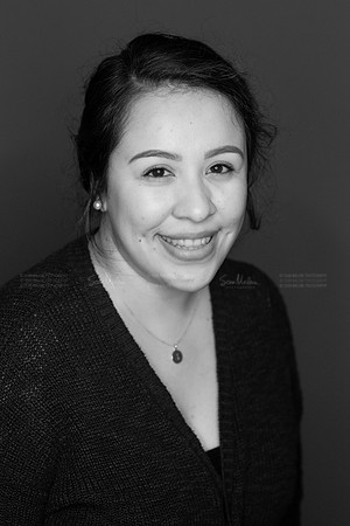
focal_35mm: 85
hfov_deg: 16.1
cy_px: 263
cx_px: 175
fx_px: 1239
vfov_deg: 23.9
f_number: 3.5
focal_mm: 85
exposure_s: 1/400
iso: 2000
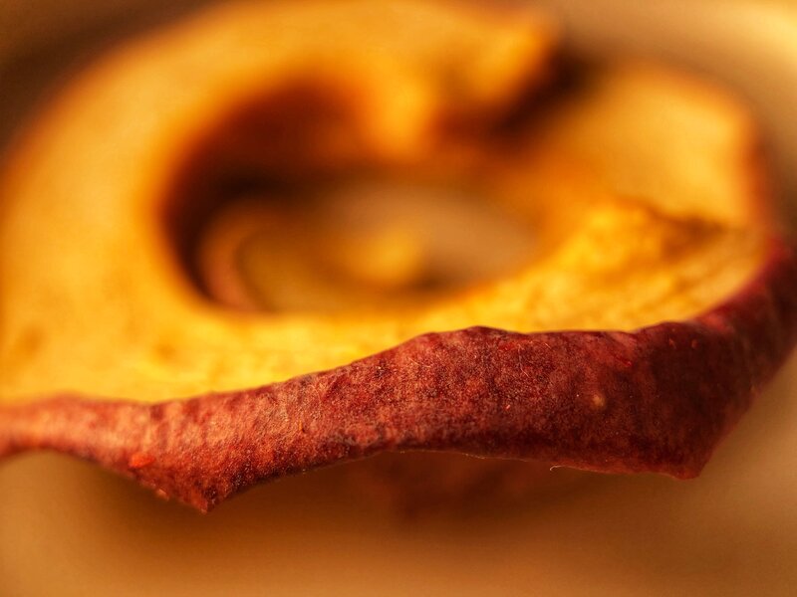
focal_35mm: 28
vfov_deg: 49.7
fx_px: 645
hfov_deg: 63.4
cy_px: 298
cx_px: 398
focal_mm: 4
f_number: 1.8
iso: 20
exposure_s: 1/727
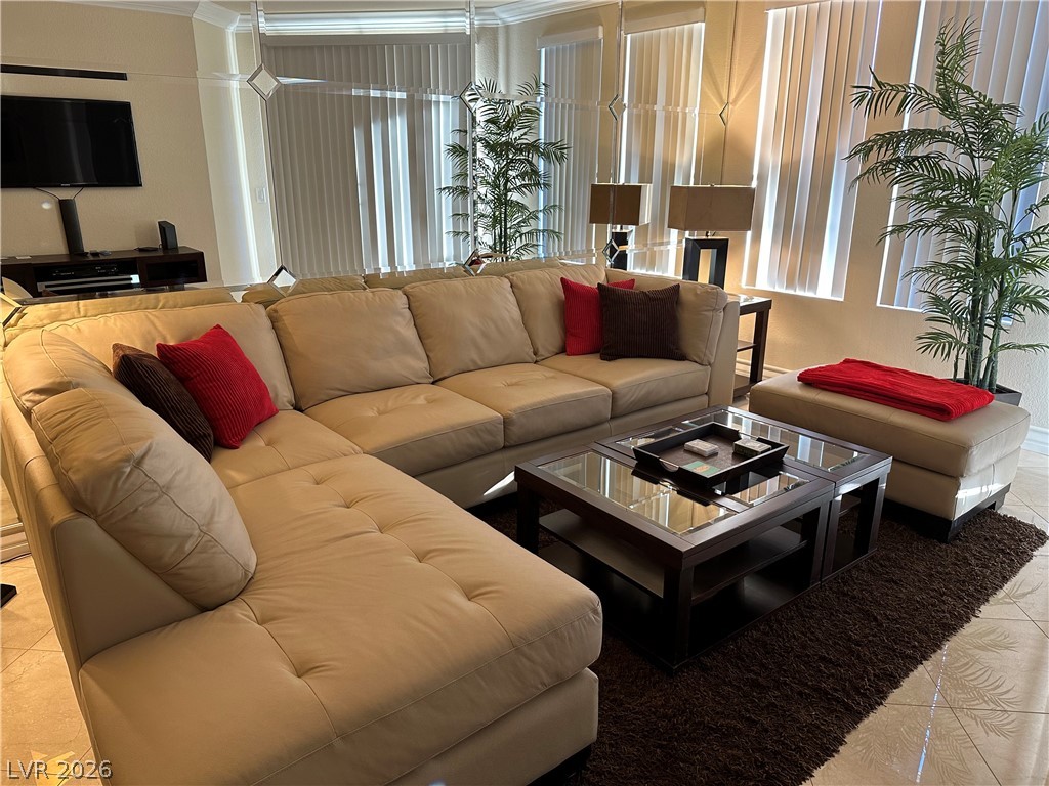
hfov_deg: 71.6
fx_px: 727
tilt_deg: -18.0
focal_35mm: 24
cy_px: 393
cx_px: 524
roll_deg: -0.3
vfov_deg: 56.8
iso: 160
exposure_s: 1/60
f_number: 1.78
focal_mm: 6.86
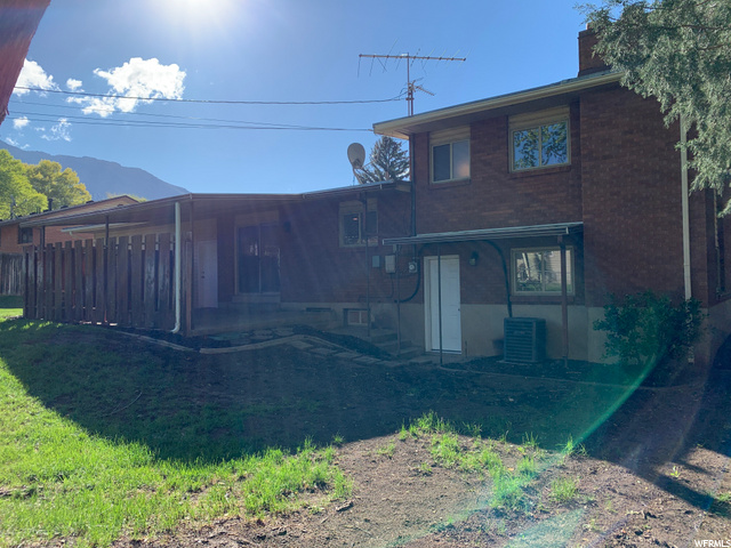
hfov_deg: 67.3
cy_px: 274
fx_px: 549
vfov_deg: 53.1
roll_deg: +1.6
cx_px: 366
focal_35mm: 26
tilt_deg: +1.3
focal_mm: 4.25
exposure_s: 1/1916
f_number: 1.8
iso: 25
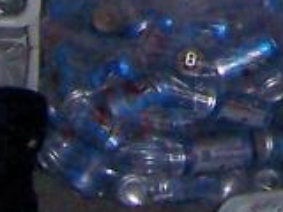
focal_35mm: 288
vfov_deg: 4.8
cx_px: 488
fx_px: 2355
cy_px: -500
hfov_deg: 6.7
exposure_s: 1/60
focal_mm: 6
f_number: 3
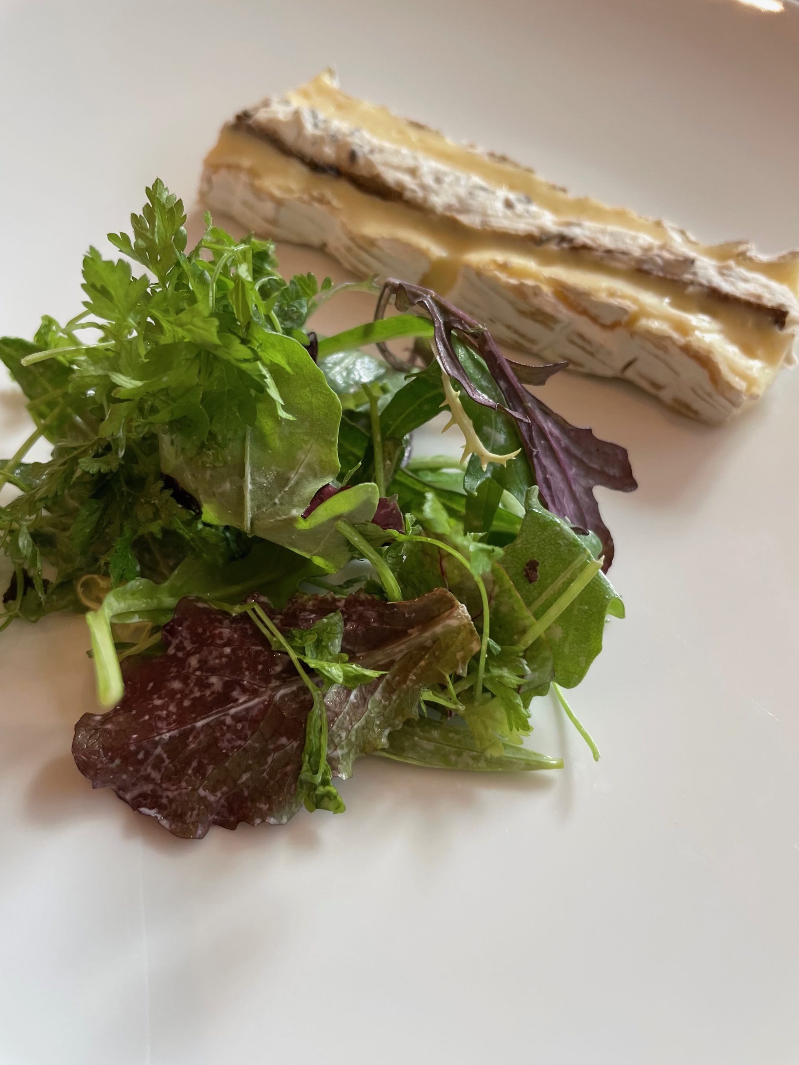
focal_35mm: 26
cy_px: 532
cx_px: 400
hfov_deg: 53.1
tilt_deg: -52.4
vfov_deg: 67.3
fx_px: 800
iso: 100
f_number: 1.6
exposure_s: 1/100
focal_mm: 4.2
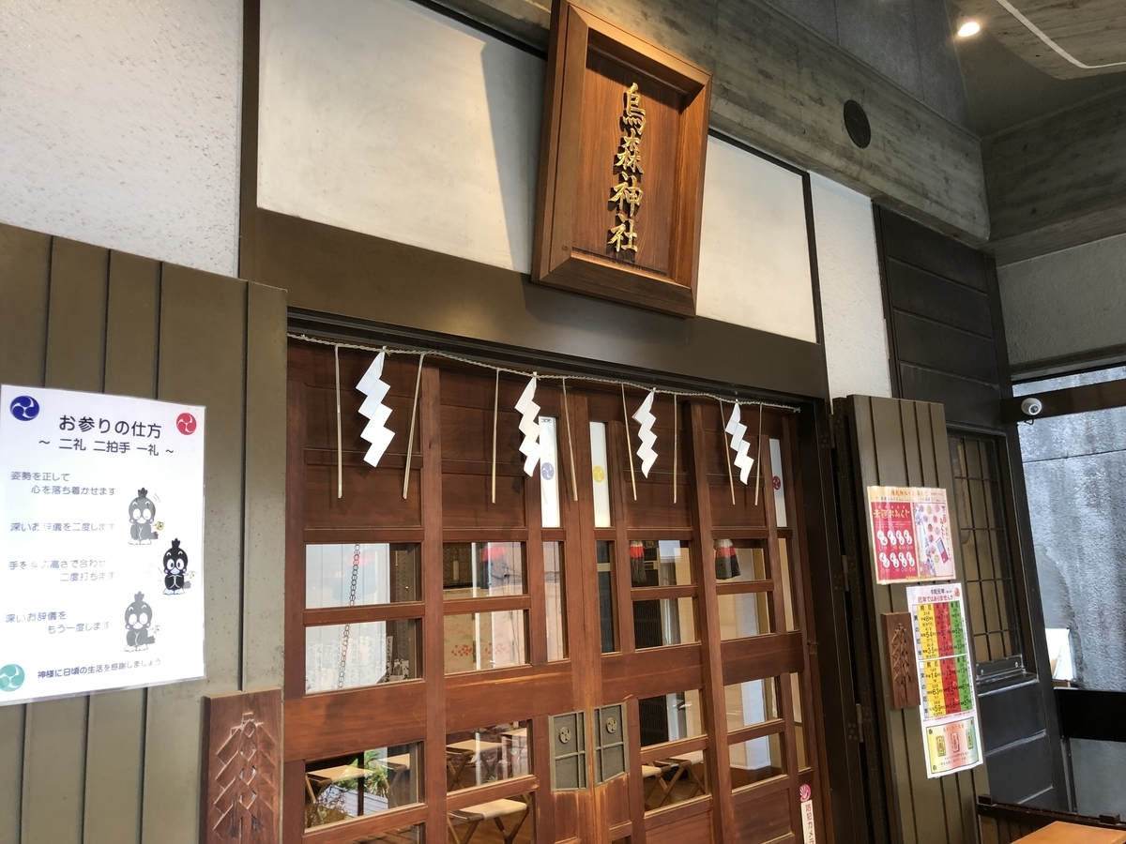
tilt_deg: +9.5
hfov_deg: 63.4
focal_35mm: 28
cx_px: 563
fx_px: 911
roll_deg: +3.0
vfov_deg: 49.7
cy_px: 422
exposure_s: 1/25
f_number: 1.8
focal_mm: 3.99
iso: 40
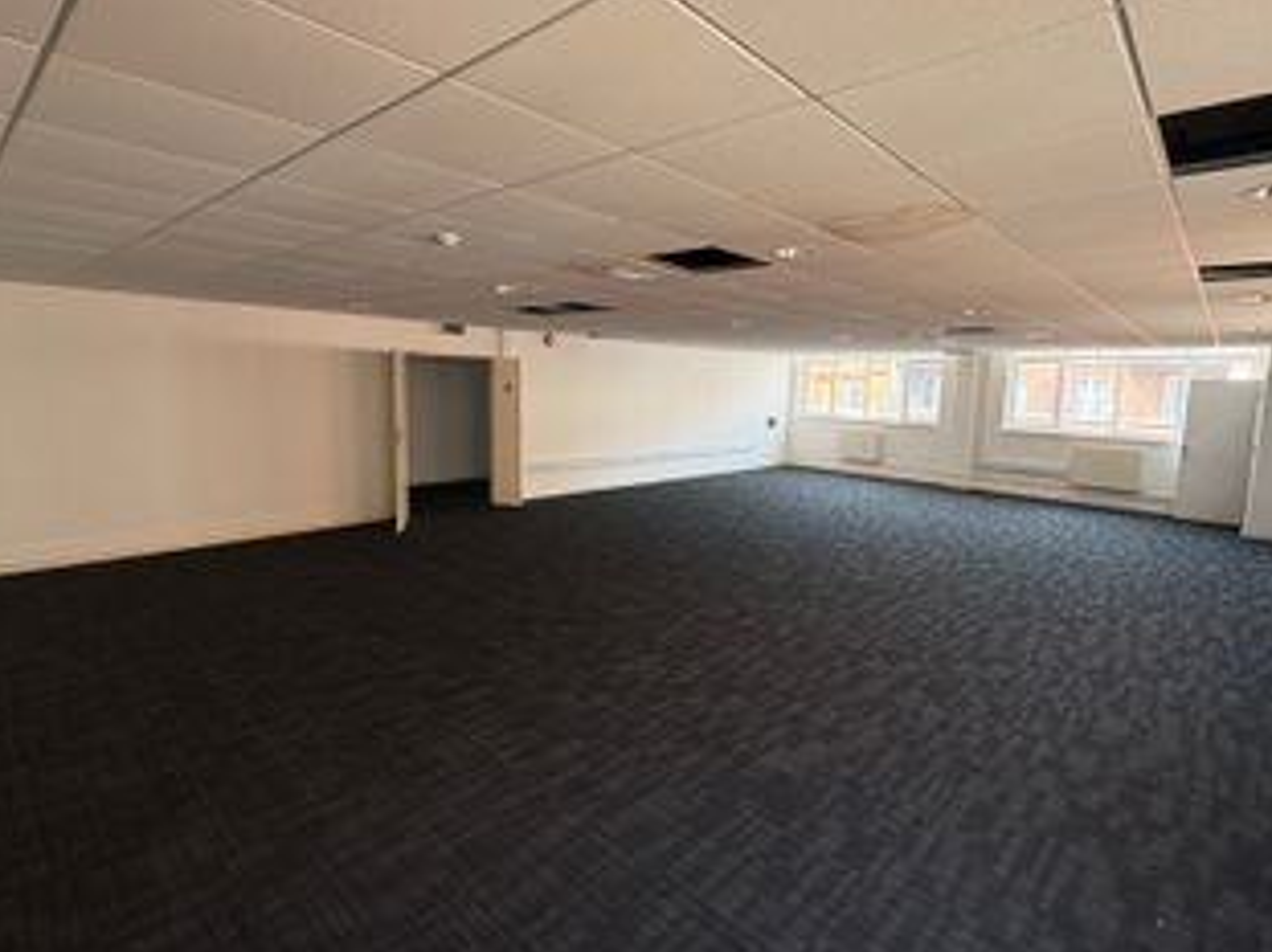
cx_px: 667
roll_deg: -1.6
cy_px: 470
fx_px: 661
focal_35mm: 18
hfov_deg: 87.7
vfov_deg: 71.6
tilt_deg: -5.4
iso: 125
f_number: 2.2
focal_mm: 2.22
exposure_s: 1/99
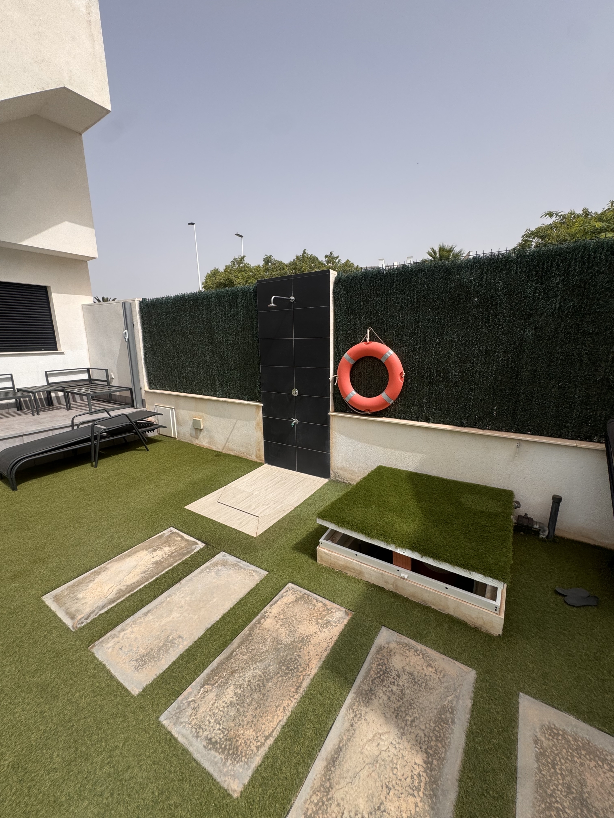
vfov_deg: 102.1
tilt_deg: -8.5
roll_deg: -0.5
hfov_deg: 85.7
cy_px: 409
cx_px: 307
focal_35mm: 14
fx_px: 331
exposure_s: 1/1880
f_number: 2.2
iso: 40
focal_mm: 2.22
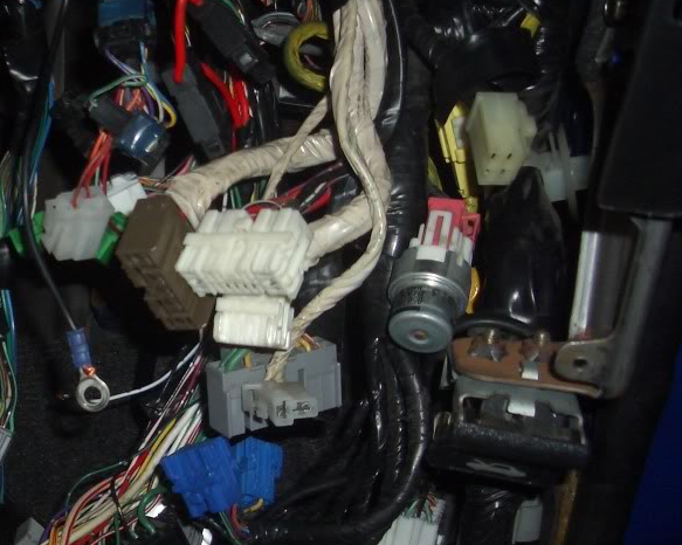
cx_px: 101
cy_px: 250
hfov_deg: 30.4
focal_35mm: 60
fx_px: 1211
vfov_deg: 25.4
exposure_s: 1/40
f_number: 2.6
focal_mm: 5.8
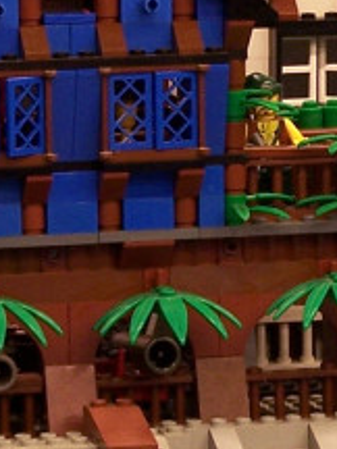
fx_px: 5776
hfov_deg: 3.3
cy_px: 233
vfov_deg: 4.5
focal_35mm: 445
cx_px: 339
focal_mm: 15.6
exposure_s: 1/2
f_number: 3.2
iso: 80
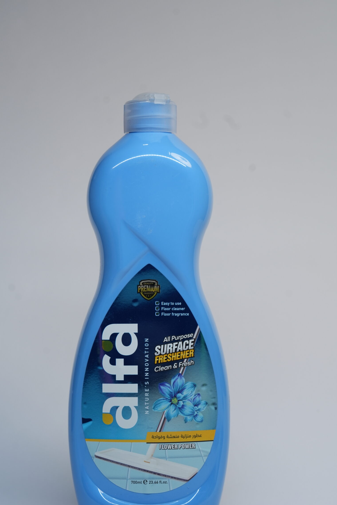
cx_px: 161
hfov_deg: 17.3
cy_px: 278
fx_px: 1109
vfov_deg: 25.7
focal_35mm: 79
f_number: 7.1
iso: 400
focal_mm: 70
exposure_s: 1/160
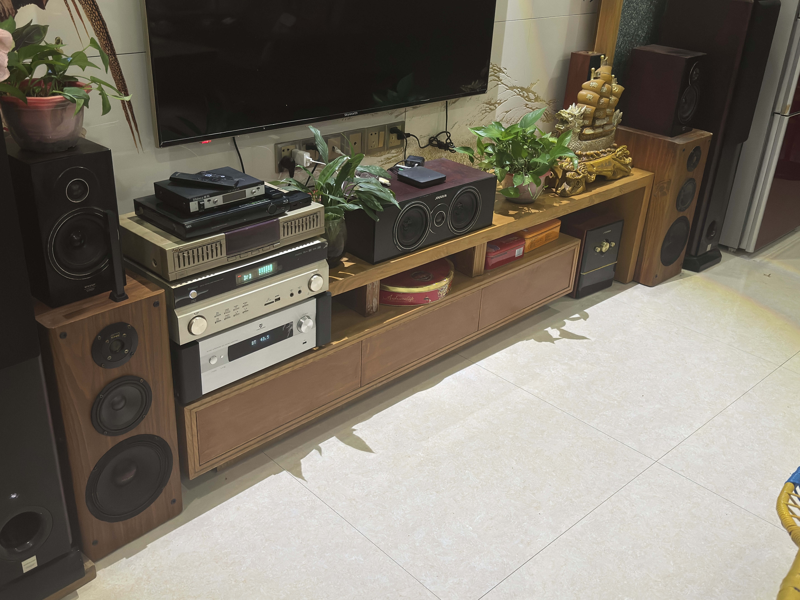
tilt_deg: -25.8
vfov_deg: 40.7
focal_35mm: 35
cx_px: 400
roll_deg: -2.7
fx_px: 809
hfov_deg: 52.6
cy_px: 300
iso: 400
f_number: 1.78
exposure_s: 1/60
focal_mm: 6.76
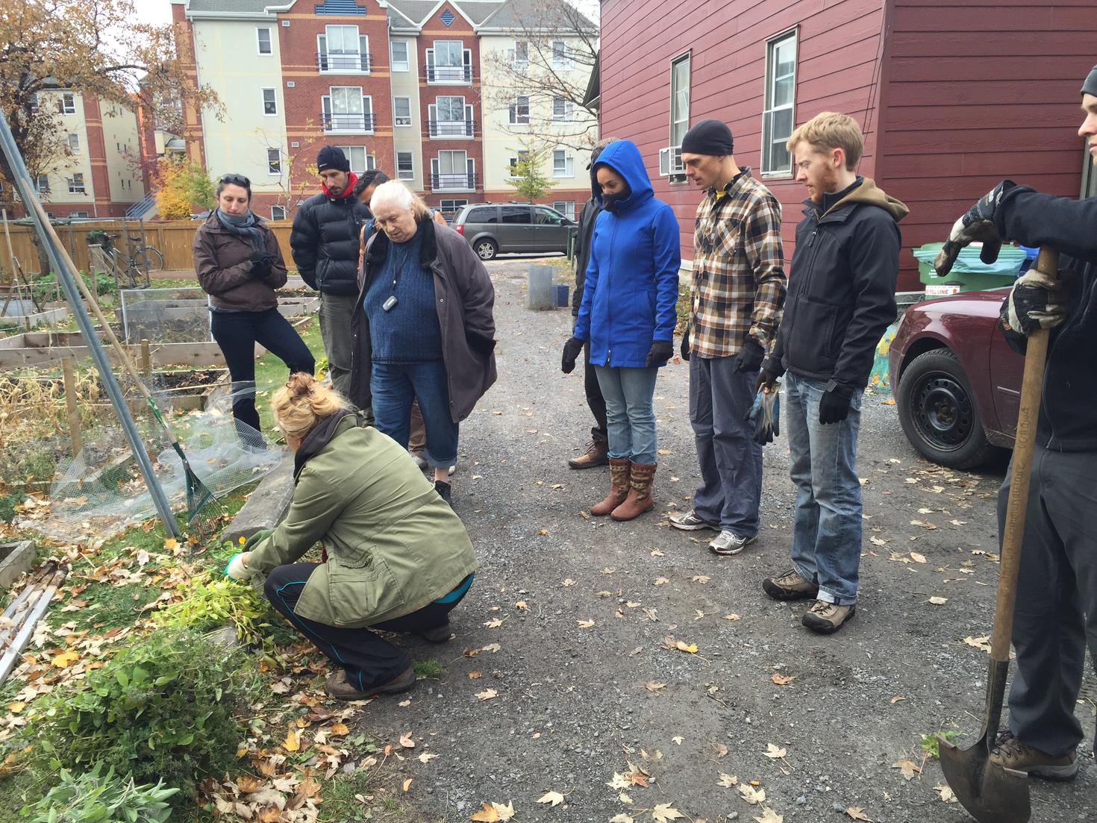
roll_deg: +1.3
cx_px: 548
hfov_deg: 61.7
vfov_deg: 48.2
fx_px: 919
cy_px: 412
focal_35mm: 29
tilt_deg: -11.4
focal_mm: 4.15
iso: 32
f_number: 2.2
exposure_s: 1/249
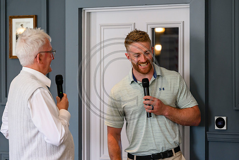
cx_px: 120
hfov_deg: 13.2
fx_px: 1029
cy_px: 80
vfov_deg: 8.9
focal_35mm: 155
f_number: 4
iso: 4000
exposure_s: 1/500
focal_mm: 155
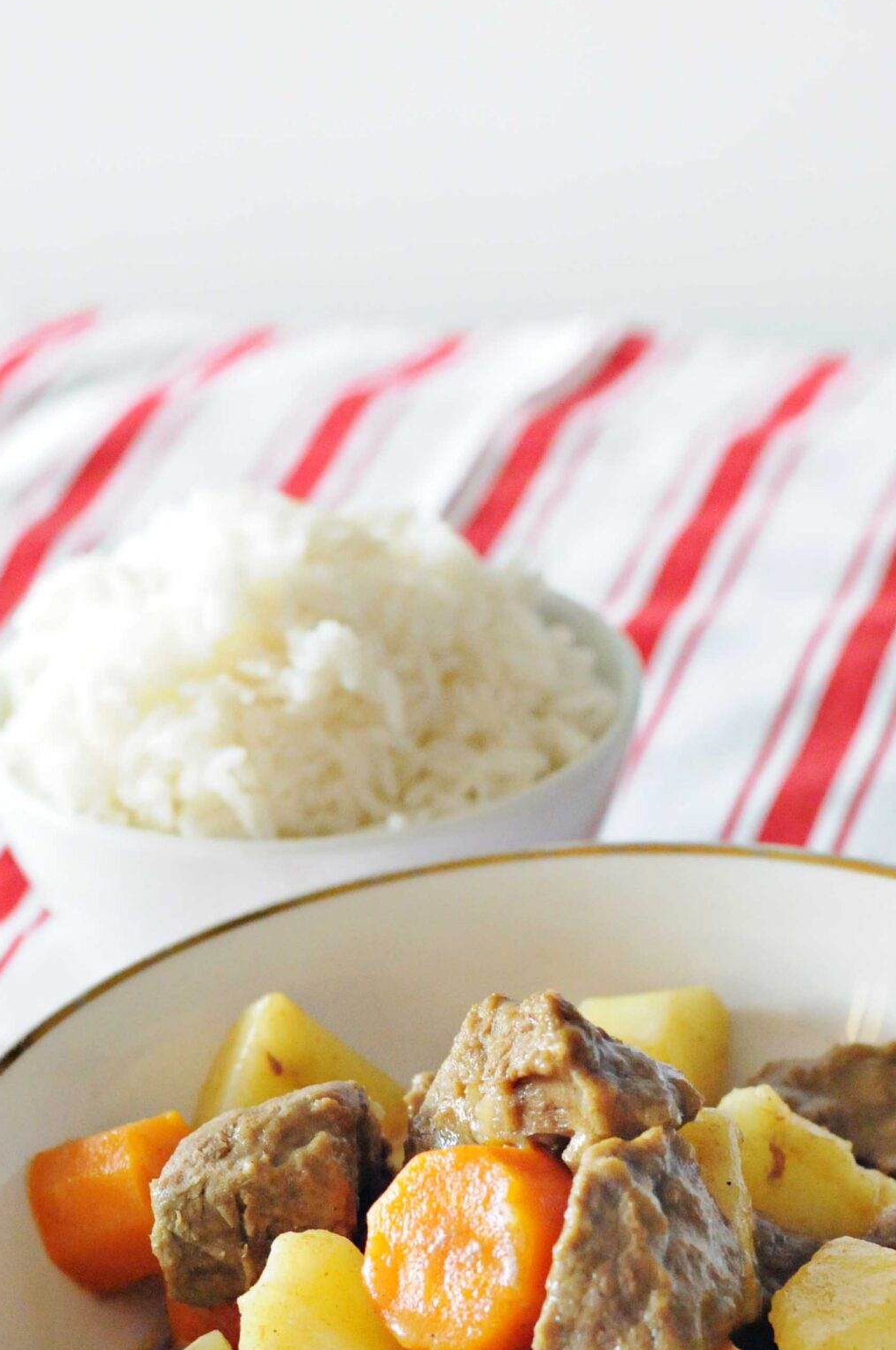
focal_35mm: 125
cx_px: 594
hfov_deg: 10.9
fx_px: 4679
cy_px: 948
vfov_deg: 16.4
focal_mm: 50
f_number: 5
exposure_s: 1/160
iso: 2500
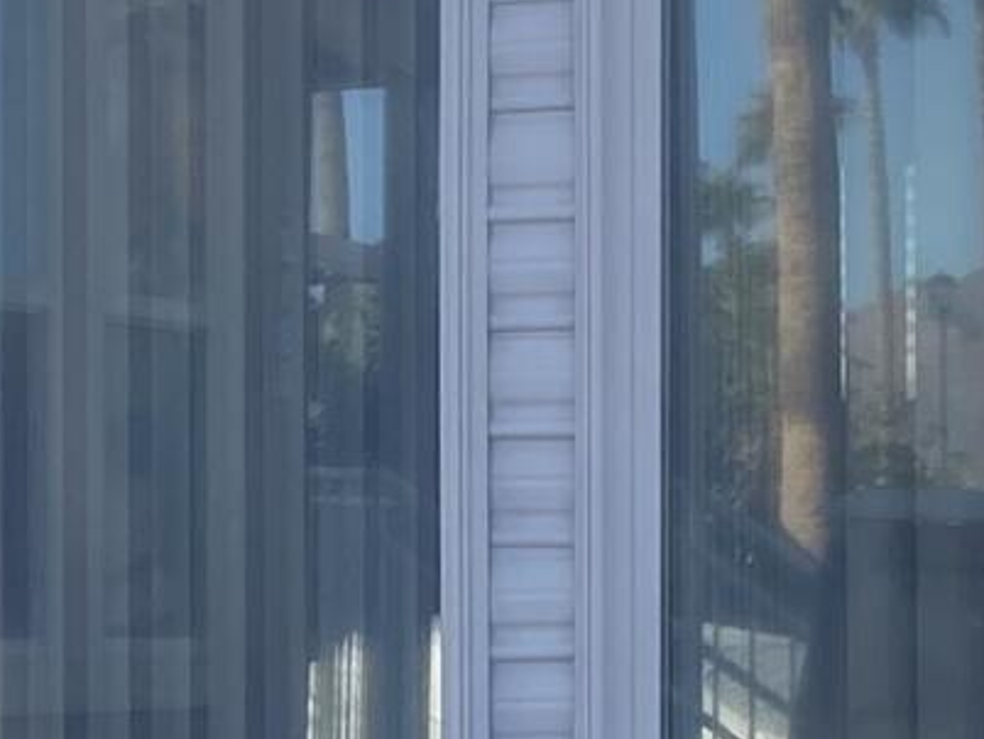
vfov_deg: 7.7
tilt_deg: +0.5
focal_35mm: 194
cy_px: 482
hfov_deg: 10.1
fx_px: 5518
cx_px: -2
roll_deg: +0.1
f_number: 1.8
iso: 32
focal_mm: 4.25
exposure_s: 1/3300
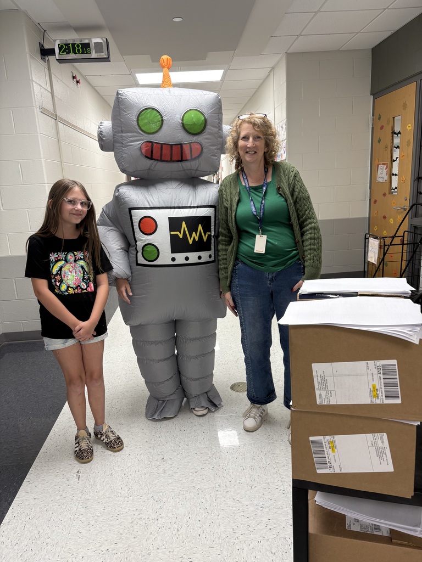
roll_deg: +2.9
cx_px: 211
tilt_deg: -13.1
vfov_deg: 67.3
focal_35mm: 26
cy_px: 281
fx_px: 423
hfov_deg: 53.1
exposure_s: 1/60
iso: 80
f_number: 1.6
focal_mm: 5.96
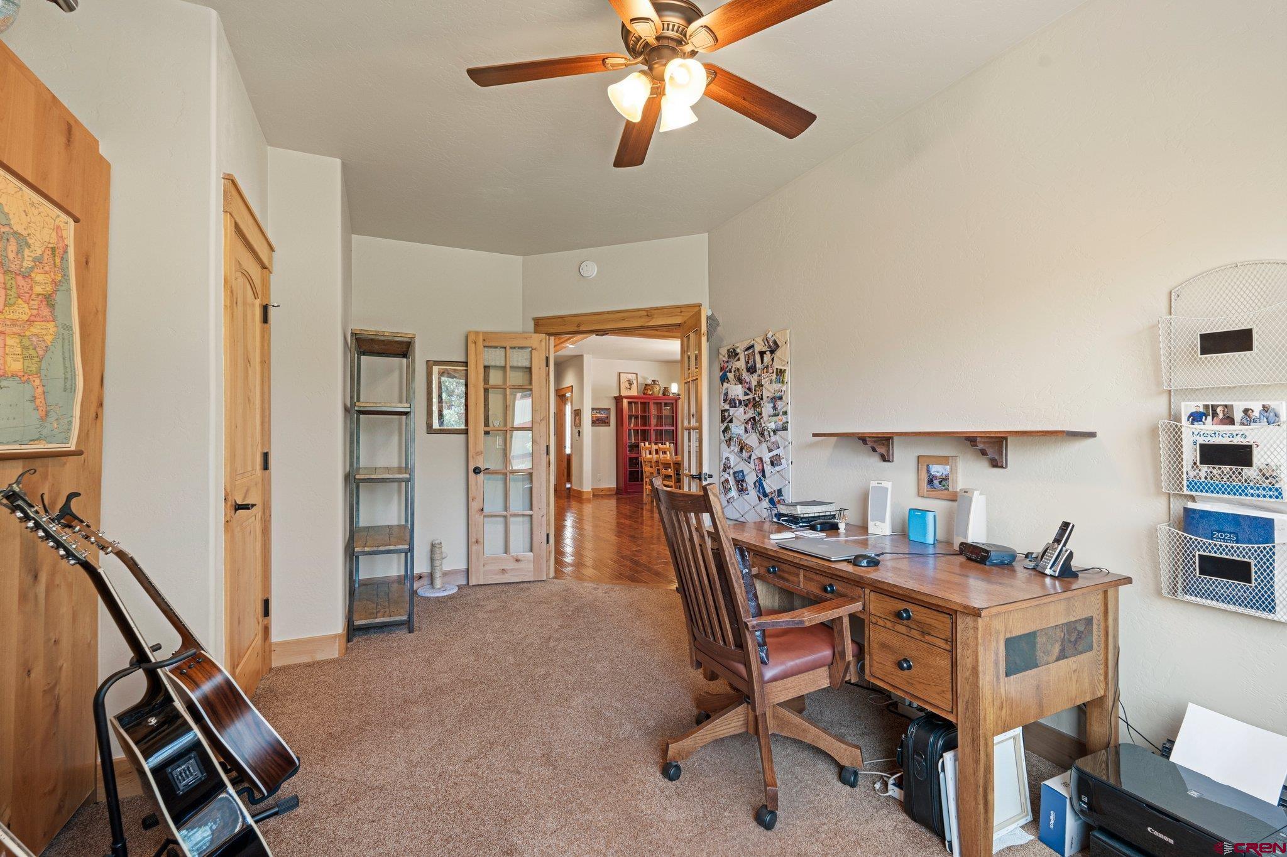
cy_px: 428
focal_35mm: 16
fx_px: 572
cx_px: 644
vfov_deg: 73.7
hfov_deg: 96.8
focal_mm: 16
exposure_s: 1/1.67
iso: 400
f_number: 8
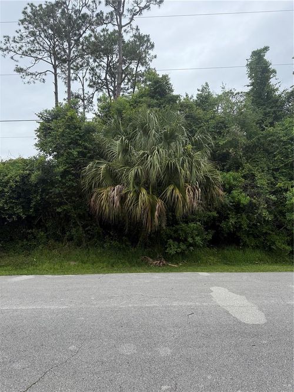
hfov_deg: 56.8
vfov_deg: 71.6
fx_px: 272
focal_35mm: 24
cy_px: 196
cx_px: 147
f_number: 1.78
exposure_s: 1/1464
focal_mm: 6.76
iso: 100
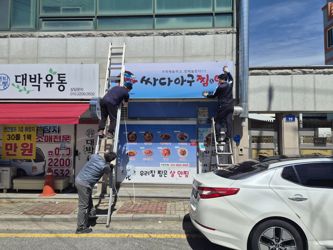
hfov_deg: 73.9
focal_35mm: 23
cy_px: 125
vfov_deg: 58.9
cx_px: 166
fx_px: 221
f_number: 1.8
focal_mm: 5.4
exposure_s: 1/7696
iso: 64
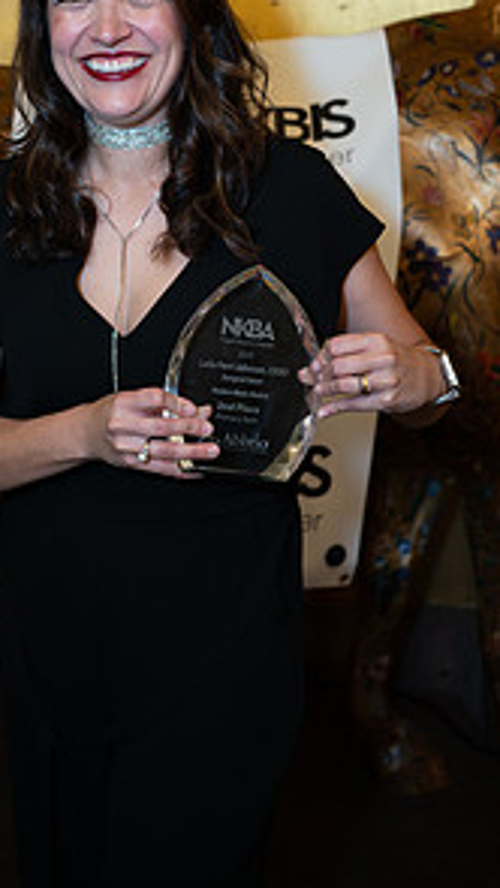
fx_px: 1320
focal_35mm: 56
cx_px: 117
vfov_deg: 36.4
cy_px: 229
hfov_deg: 21.3
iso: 800
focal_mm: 35
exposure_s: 1/100
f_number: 3.2
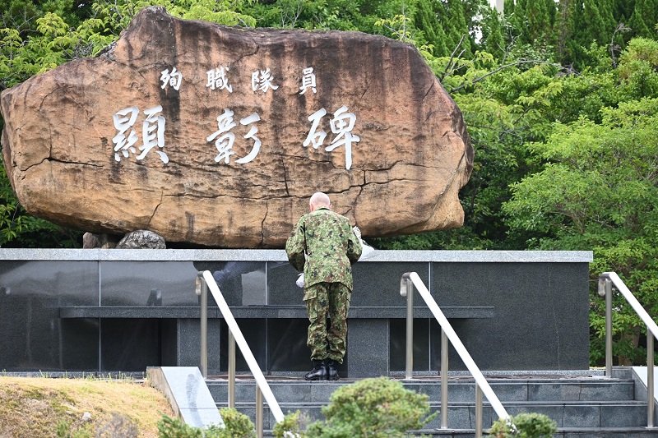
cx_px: 329
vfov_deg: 7.2
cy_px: 219
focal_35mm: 190
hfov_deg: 10.8
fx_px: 3472
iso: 400
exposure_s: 1/80
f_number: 6.3
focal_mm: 190
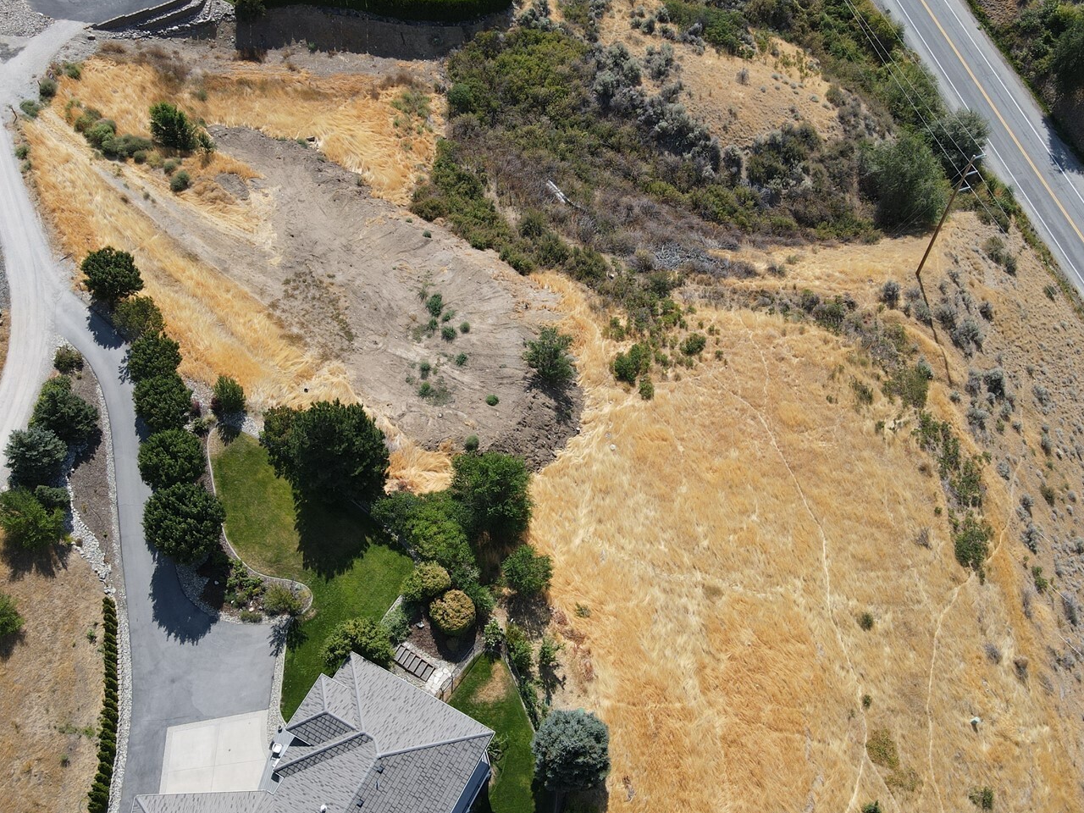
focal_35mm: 30
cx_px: 528
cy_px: 384
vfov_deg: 46.8
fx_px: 939
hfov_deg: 60.0
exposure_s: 1/500
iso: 100
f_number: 2.8
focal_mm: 4.5
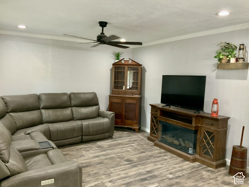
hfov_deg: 61.7
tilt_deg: -6.1
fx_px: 209
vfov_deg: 48.2
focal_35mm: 29
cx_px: 124
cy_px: 94
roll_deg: -1.1
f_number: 1.8
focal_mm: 3
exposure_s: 1/60
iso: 200
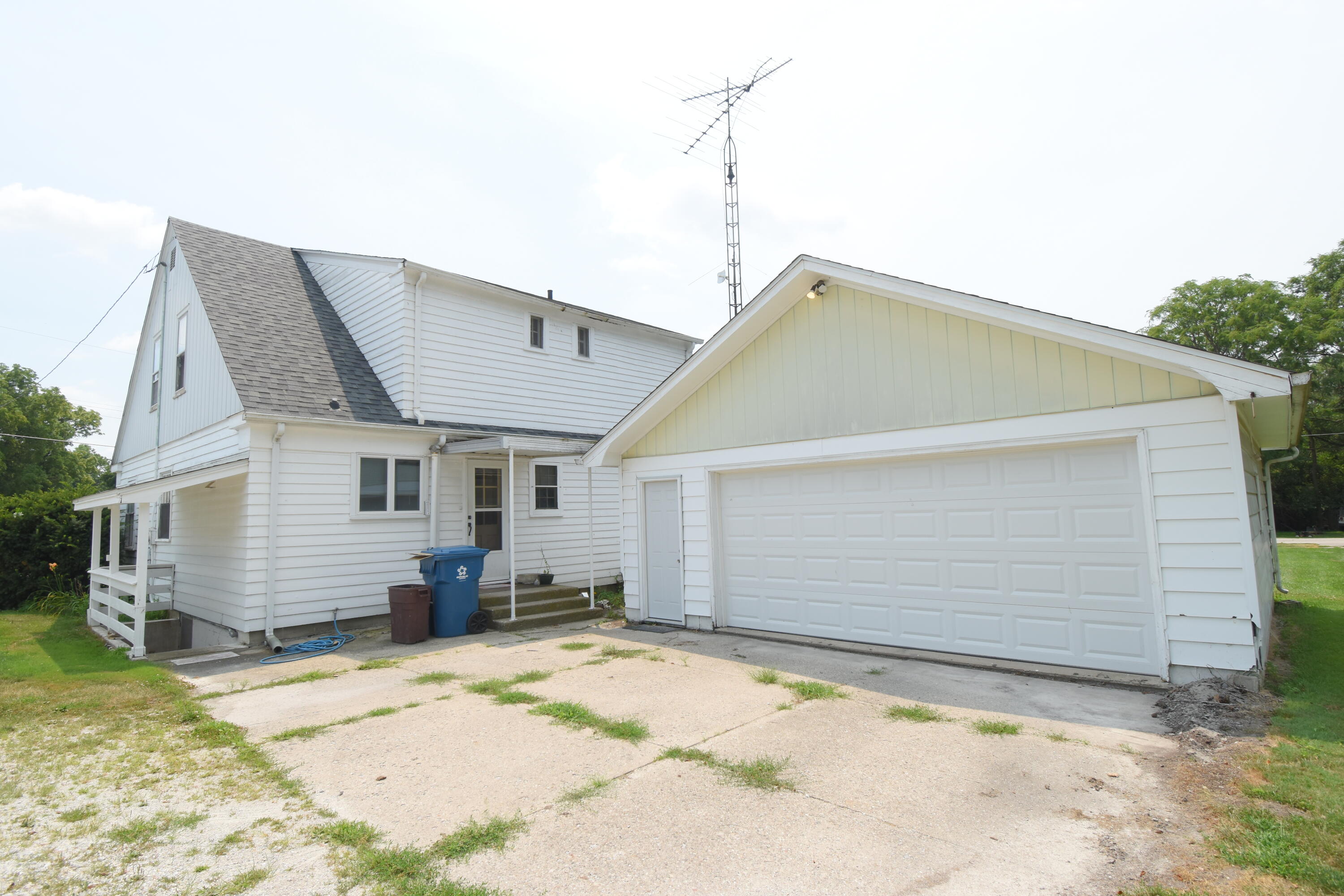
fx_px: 644
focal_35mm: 17
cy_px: 448
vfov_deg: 69.7
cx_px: 672
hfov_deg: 92.4
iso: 180
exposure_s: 1/250
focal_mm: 11.5
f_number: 8
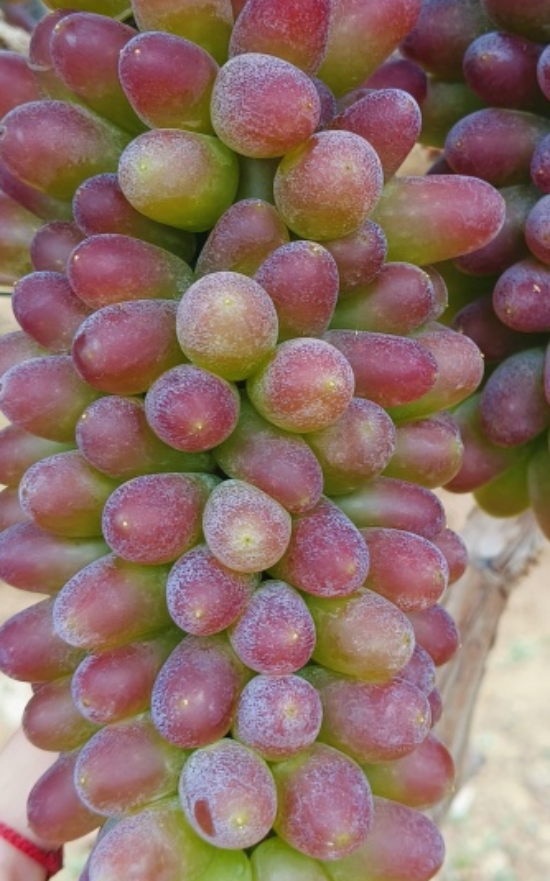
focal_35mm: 55
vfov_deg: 36.8
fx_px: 1320
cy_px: 373
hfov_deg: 23.5
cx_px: 334
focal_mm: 4.84
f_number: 1.8
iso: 320
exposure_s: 1/100
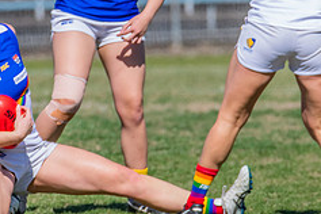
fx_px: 14908
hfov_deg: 1.2
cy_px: 15
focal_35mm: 1672
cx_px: 111
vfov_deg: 0.8
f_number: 11
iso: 800
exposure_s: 1/1600
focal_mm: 600
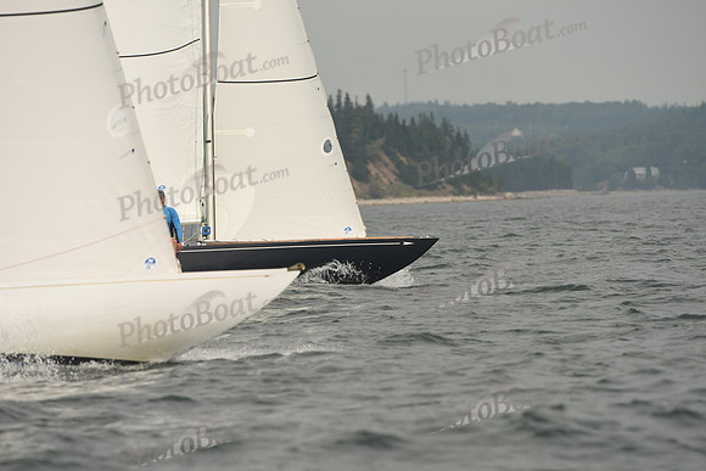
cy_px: 236
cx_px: 353
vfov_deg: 3.4
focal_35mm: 400
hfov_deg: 5.2
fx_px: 7846
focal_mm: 400
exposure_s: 1/1000
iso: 250
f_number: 7.1
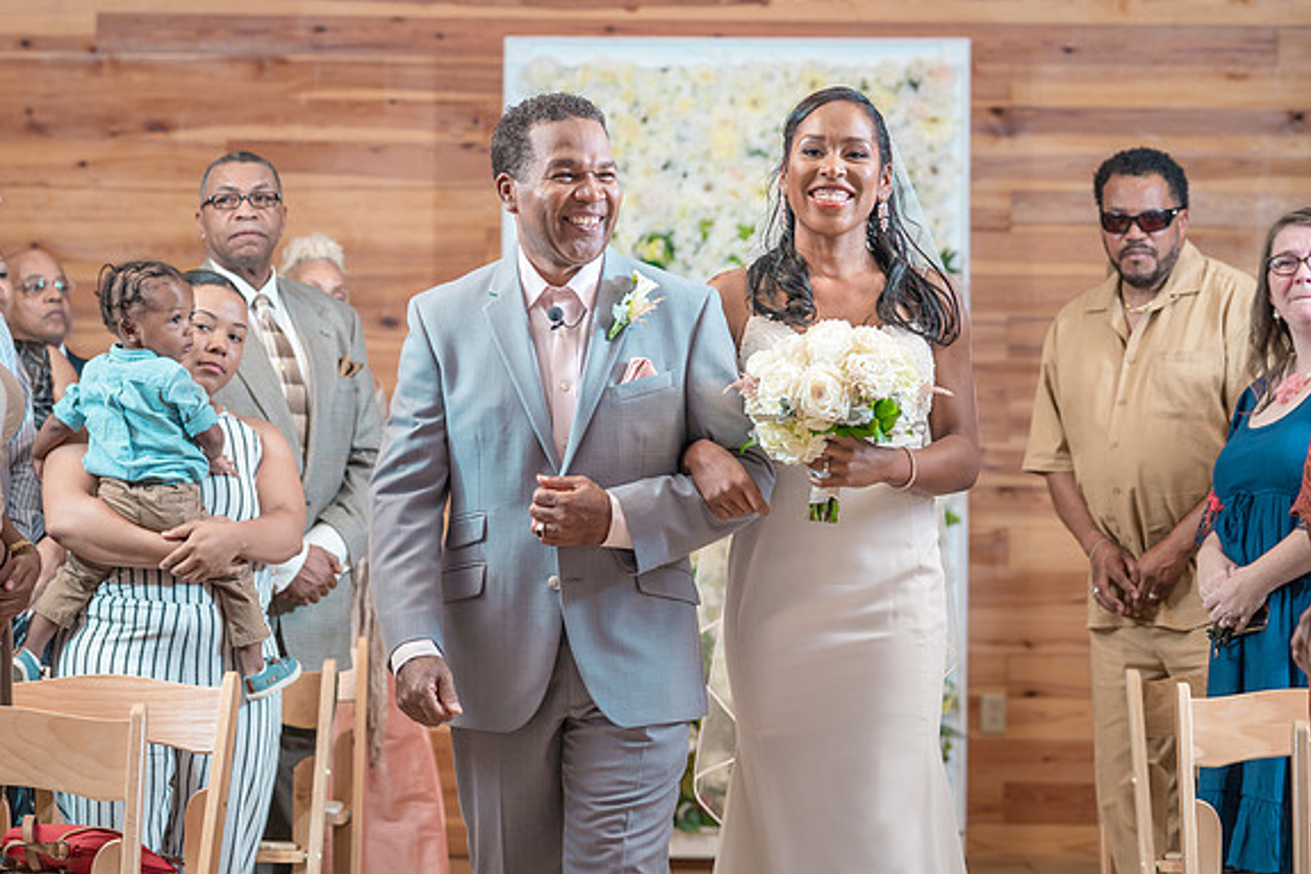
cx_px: 560
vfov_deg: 12.3
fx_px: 4042
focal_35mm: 111
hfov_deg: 18.4
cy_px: 392
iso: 400
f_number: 4
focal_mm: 95
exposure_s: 1/200
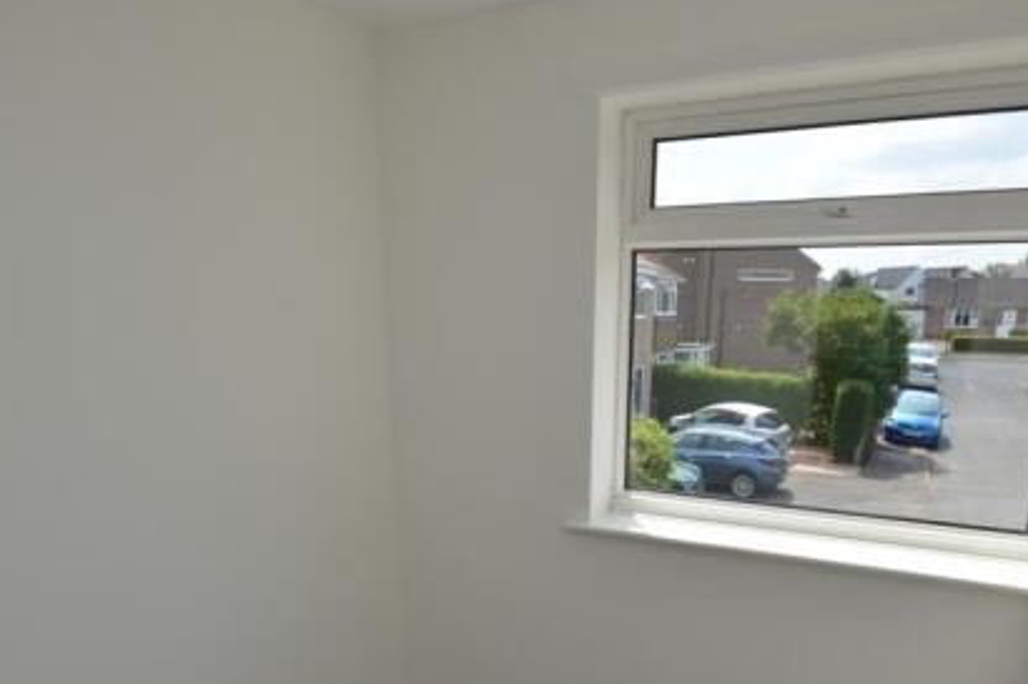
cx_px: 517
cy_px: 524
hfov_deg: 73.8
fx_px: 685
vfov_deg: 50.6
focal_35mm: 24
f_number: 7.1
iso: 100
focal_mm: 10
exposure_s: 1/200
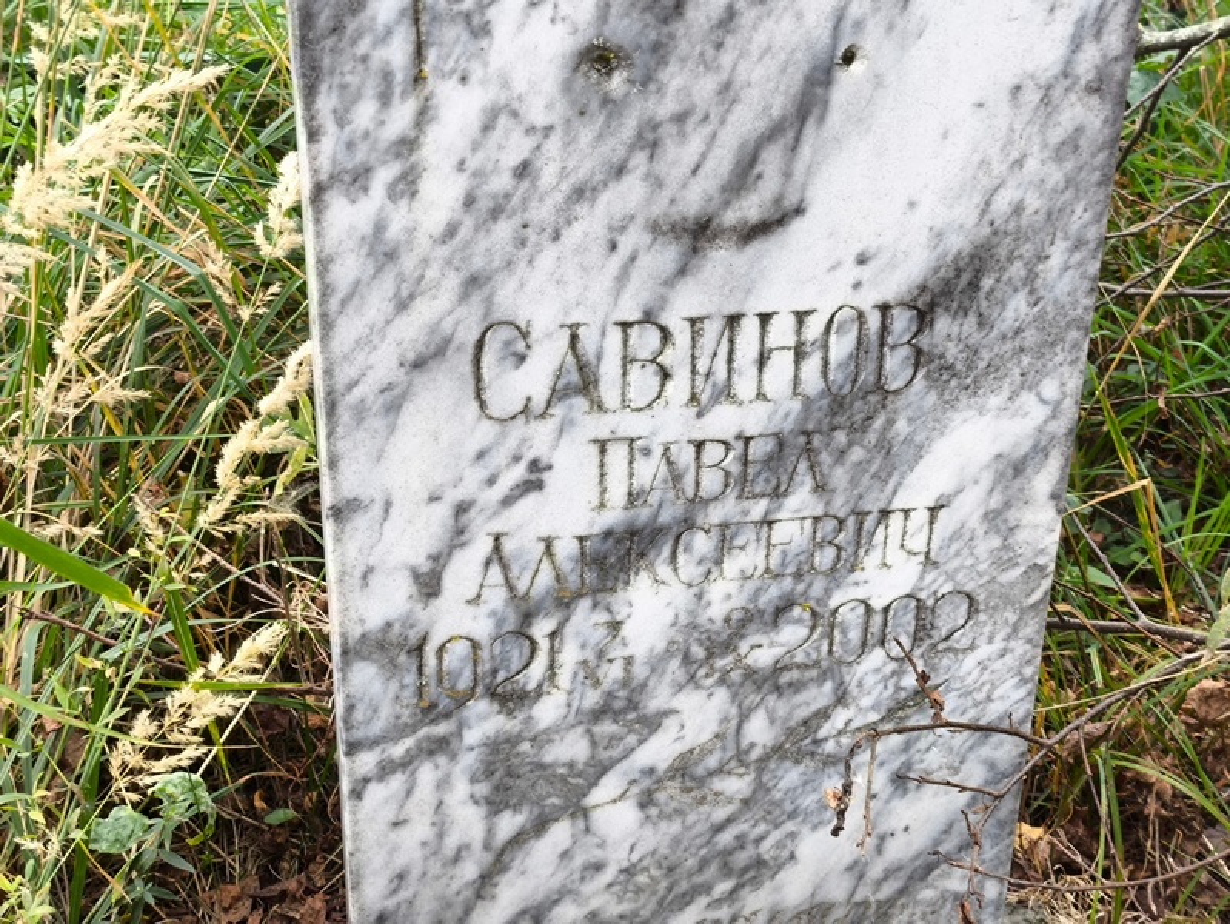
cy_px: 462
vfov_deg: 29.1
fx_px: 1777
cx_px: 615
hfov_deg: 38.2
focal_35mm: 50
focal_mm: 4.71
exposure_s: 1/60
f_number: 1.7
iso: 50
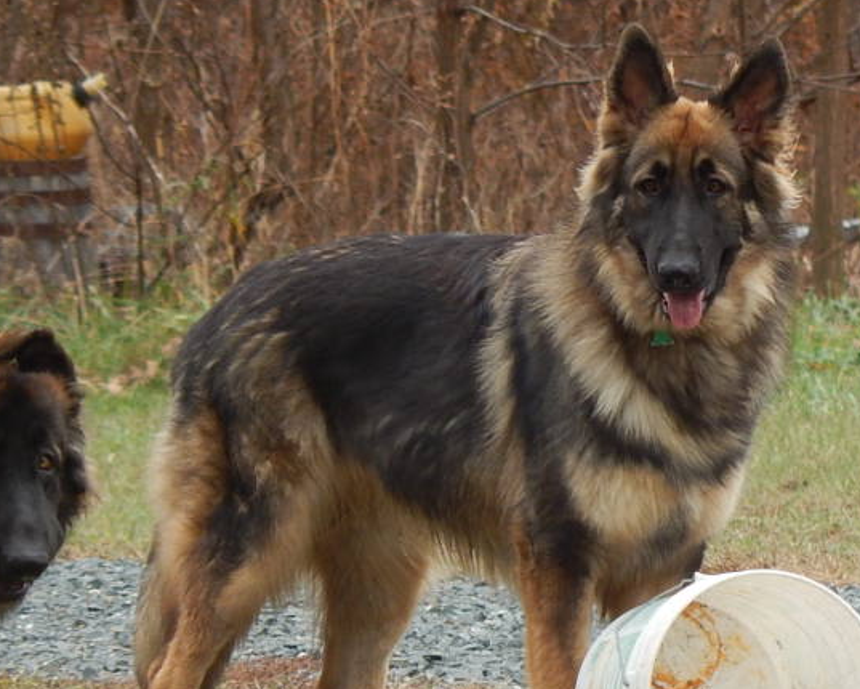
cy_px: 441
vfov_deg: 1.2
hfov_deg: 1.5
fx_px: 31980
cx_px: 802
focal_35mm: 1256
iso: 220
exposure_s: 1/125
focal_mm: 120
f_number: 5.8
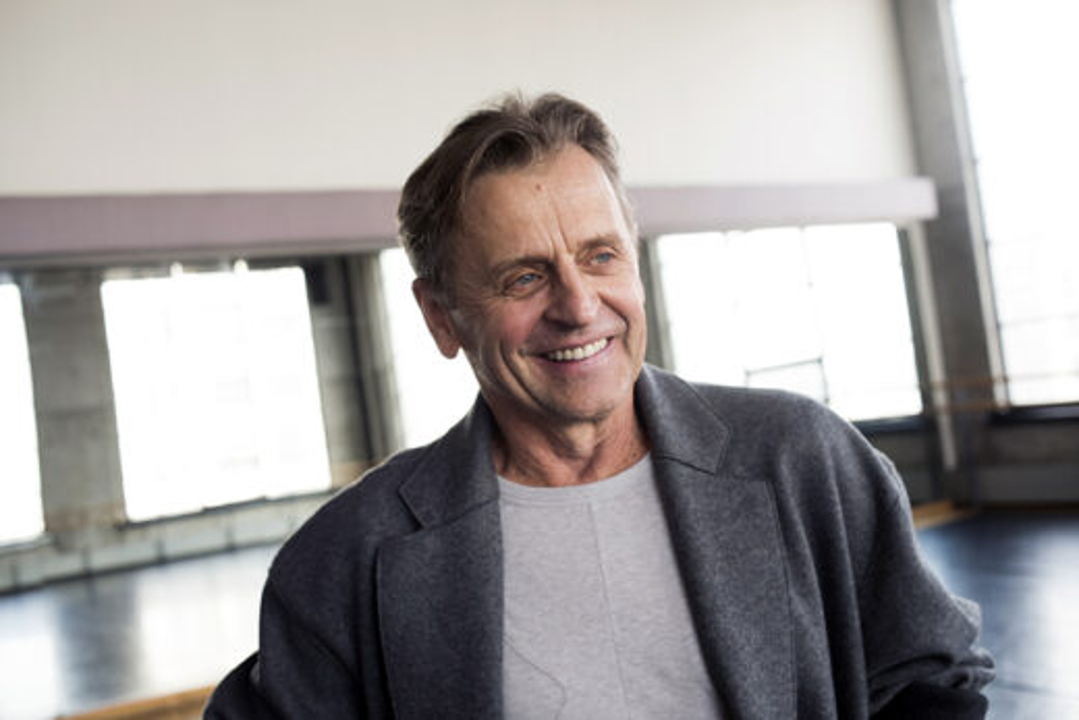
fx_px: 1049
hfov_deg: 54.4
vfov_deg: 37.9
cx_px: 540
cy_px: 360
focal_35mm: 35
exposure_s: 1/200
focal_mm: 35
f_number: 4.5
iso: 800
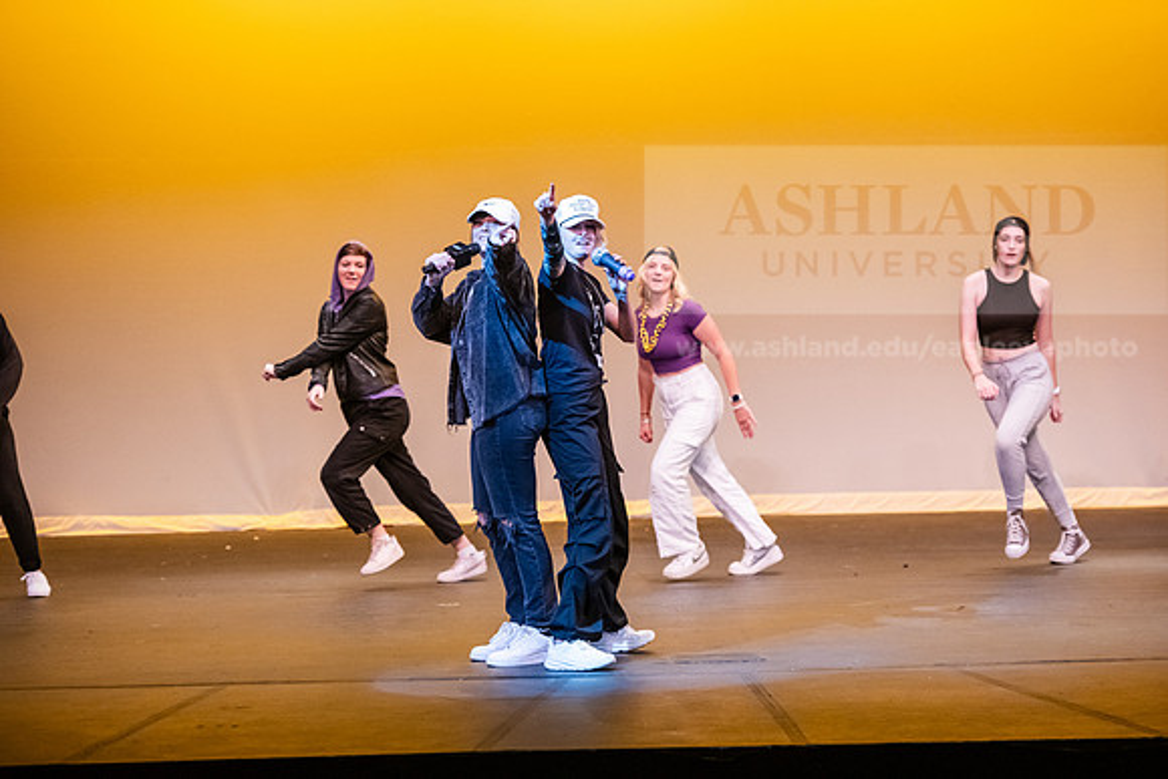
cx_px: 584
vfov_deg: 11.8
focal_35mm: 116
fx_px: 3764
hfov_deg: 17.6
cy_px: 390
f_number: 3.2
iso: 4000
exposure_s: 1/250
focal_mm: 116
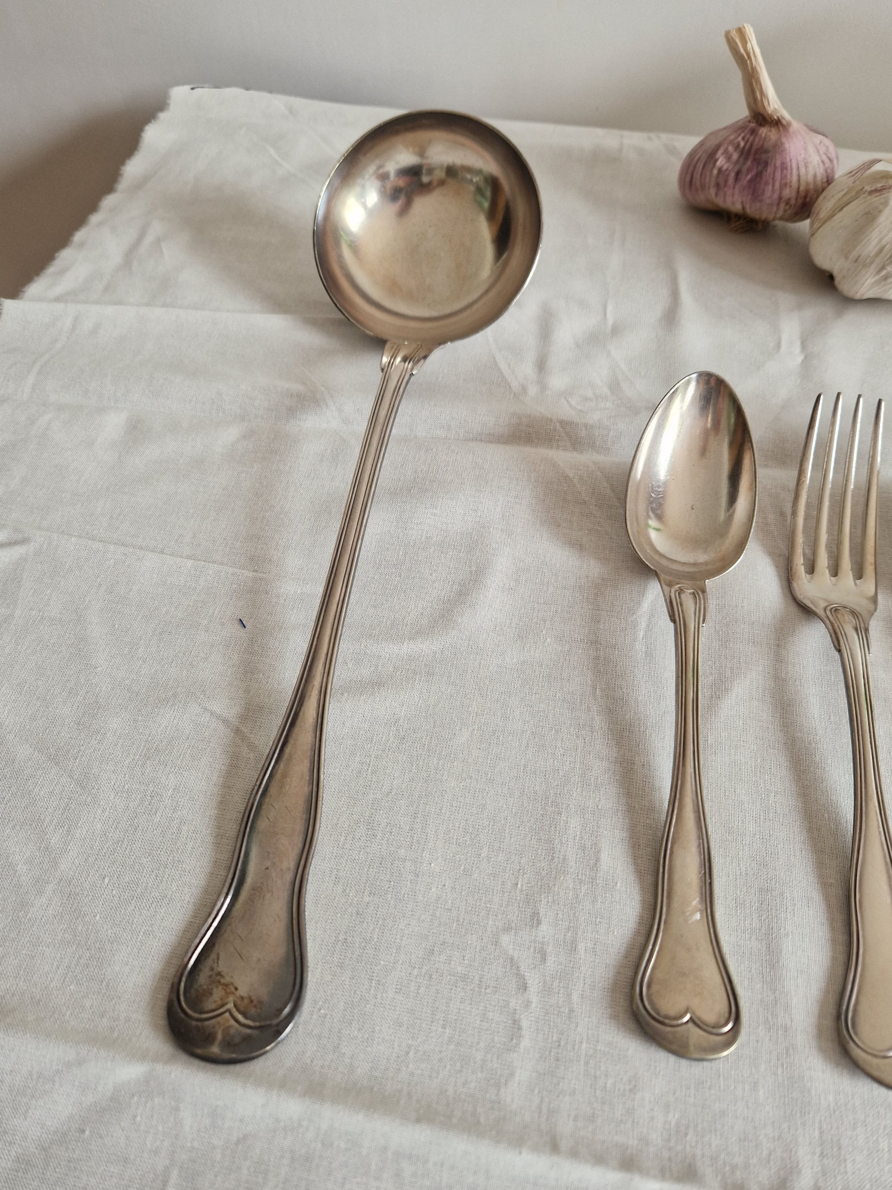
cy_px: 579
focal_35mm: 24
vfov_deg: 71.6
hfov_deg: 56.8
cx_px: 442
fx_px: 825
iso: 125
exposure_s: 1/100
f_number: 1.8
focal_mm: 5.4
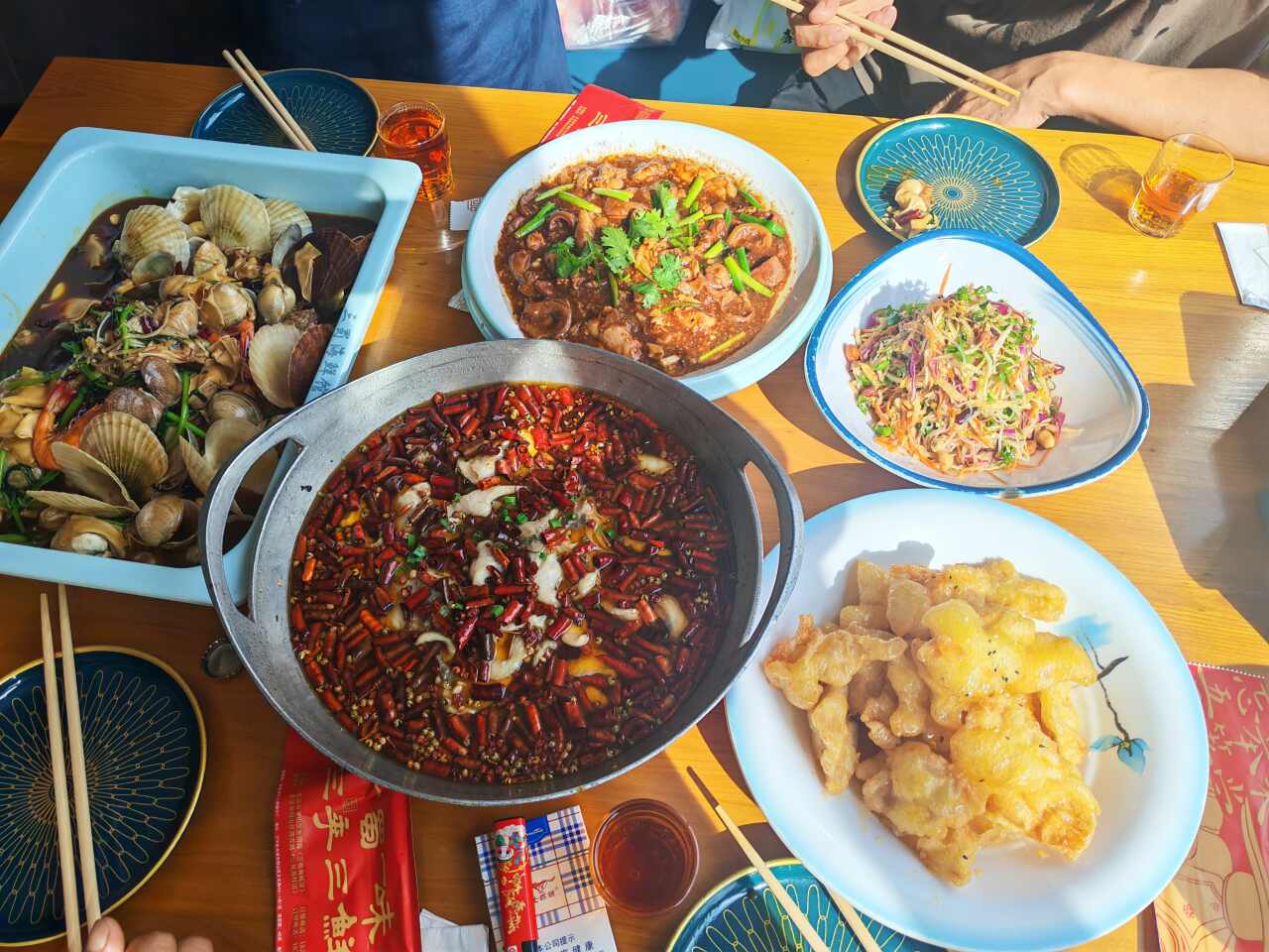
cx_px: 634
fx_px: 880
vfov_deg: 56.8
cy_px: 476
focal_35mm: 24
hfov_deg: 71.6
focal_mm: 6.67
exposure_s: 1/1200
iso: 50
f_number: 1.95
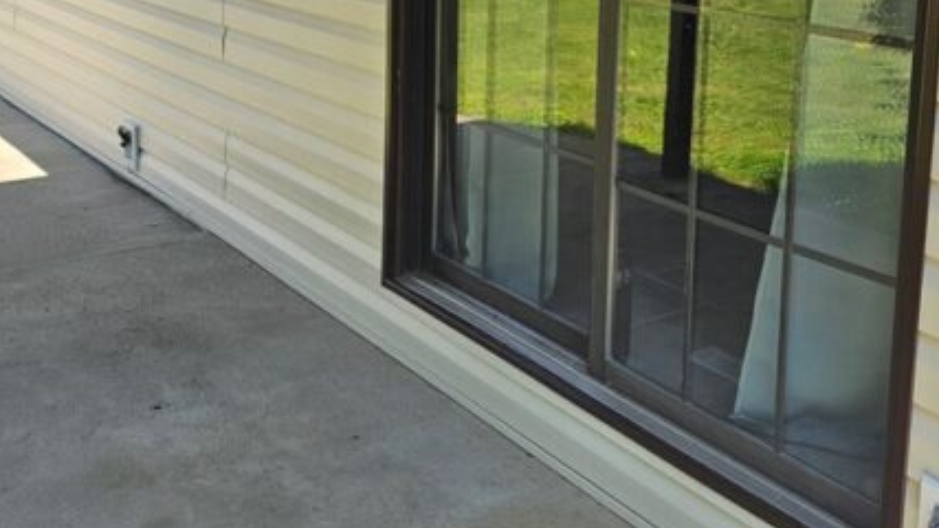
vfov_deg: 24.5
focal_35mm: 47
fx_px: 1170
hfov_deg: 43.7
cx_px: 488
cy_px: 22
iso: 20
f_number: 1.7
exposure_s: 1/412
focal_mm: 6.3
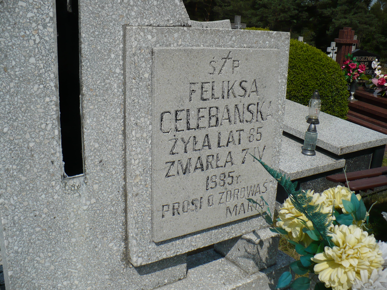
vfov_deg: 38.7
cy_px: 145
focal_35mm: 37
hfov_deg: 50.1
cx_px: 194
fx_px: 414
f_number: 8
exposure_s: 1/500
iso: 100
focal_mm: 6.1
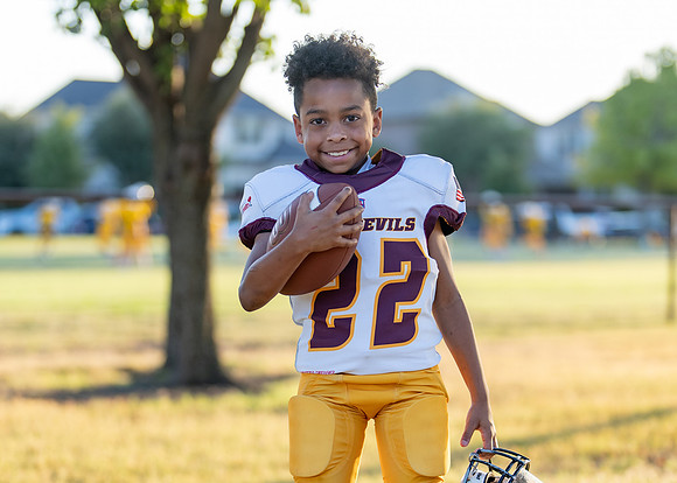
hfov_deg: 20.3
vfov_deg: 14.5
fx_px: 1889
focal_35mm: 98
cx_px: 378
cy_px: 389
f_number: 1.2
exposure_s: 1/1000
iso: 100
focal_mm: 50
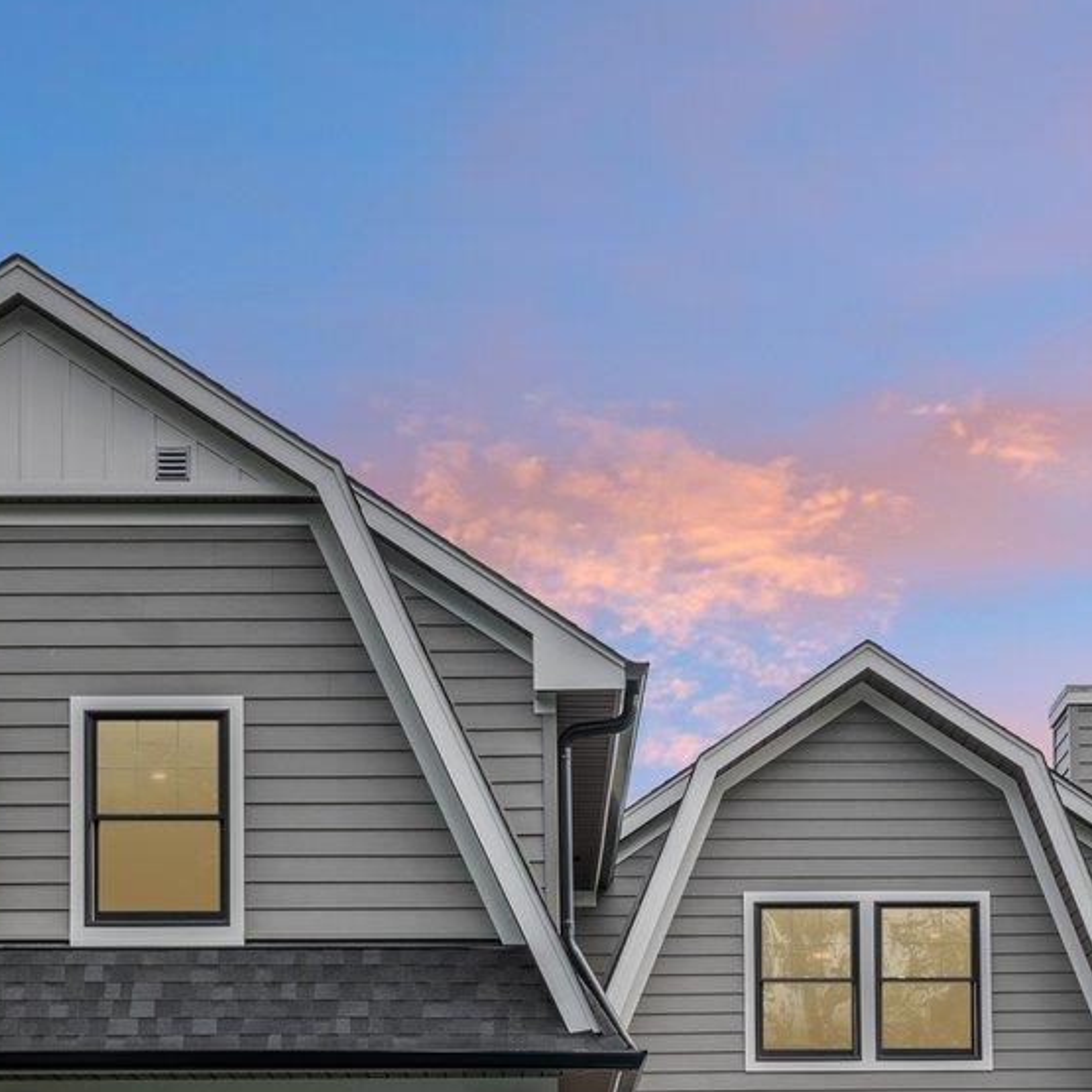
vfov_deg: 22.5
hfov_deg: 24.5
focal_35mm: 71
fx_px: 2519
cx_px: 573
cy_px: 1325
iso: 160
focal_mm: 22.5
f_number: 9
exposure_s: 1/125
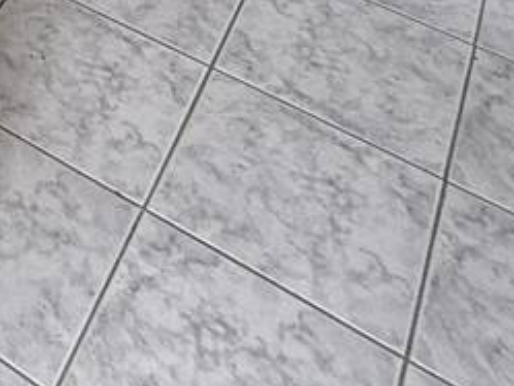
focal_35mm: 81
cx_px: -334
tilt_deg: -9.2
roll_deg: +0.6
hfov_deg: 19.7
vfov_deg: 11.7
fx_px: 1203
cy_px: -720
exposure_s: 1/99
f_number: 2.2
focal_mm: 2.22
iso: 100
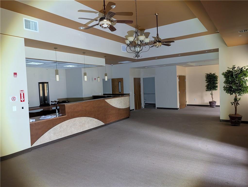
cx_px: 124
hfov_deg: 71.5
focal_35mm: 24
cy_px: 94
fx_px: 172
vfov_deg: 56.9
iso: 318
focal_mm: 6.9
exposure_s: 1/34
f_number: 1.68
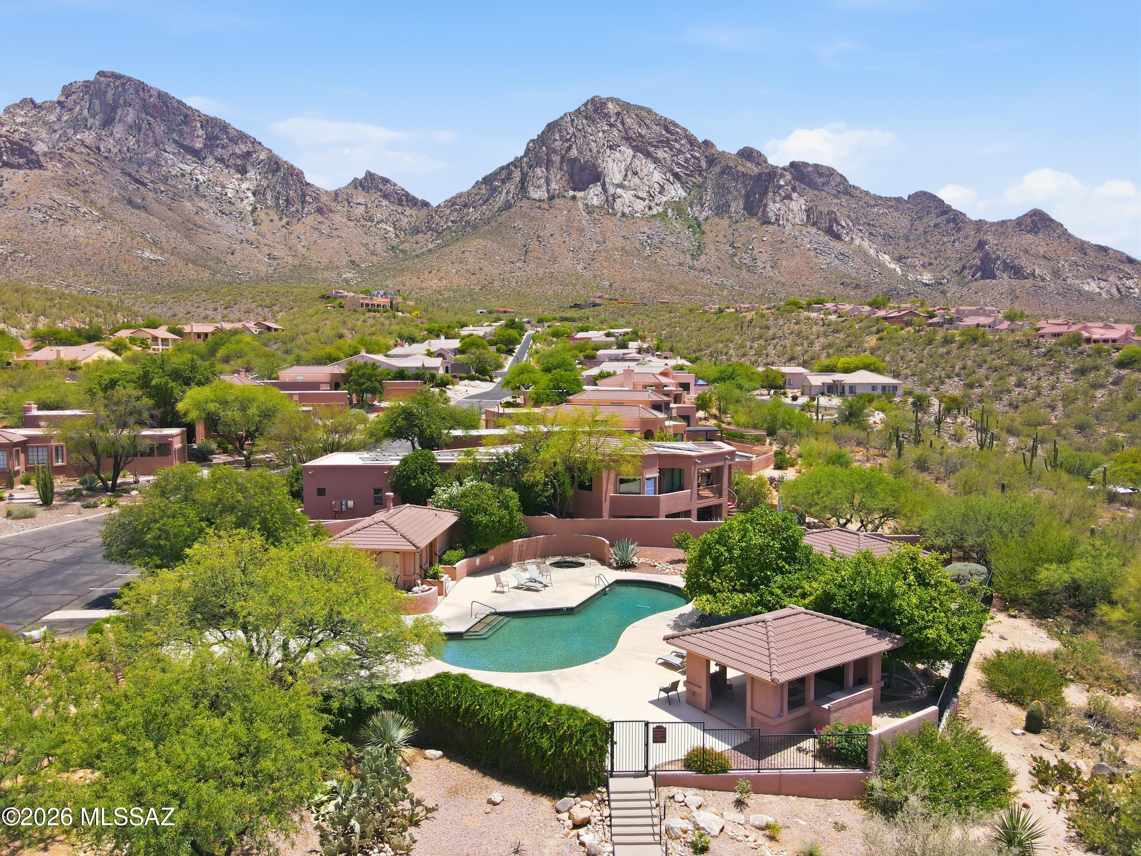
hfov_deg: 71.6
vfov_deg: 56.8
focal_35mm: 24
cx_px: 570
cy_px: 428
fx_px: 791
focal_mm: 4.5
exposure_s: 1/640
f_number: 2.8
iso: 100
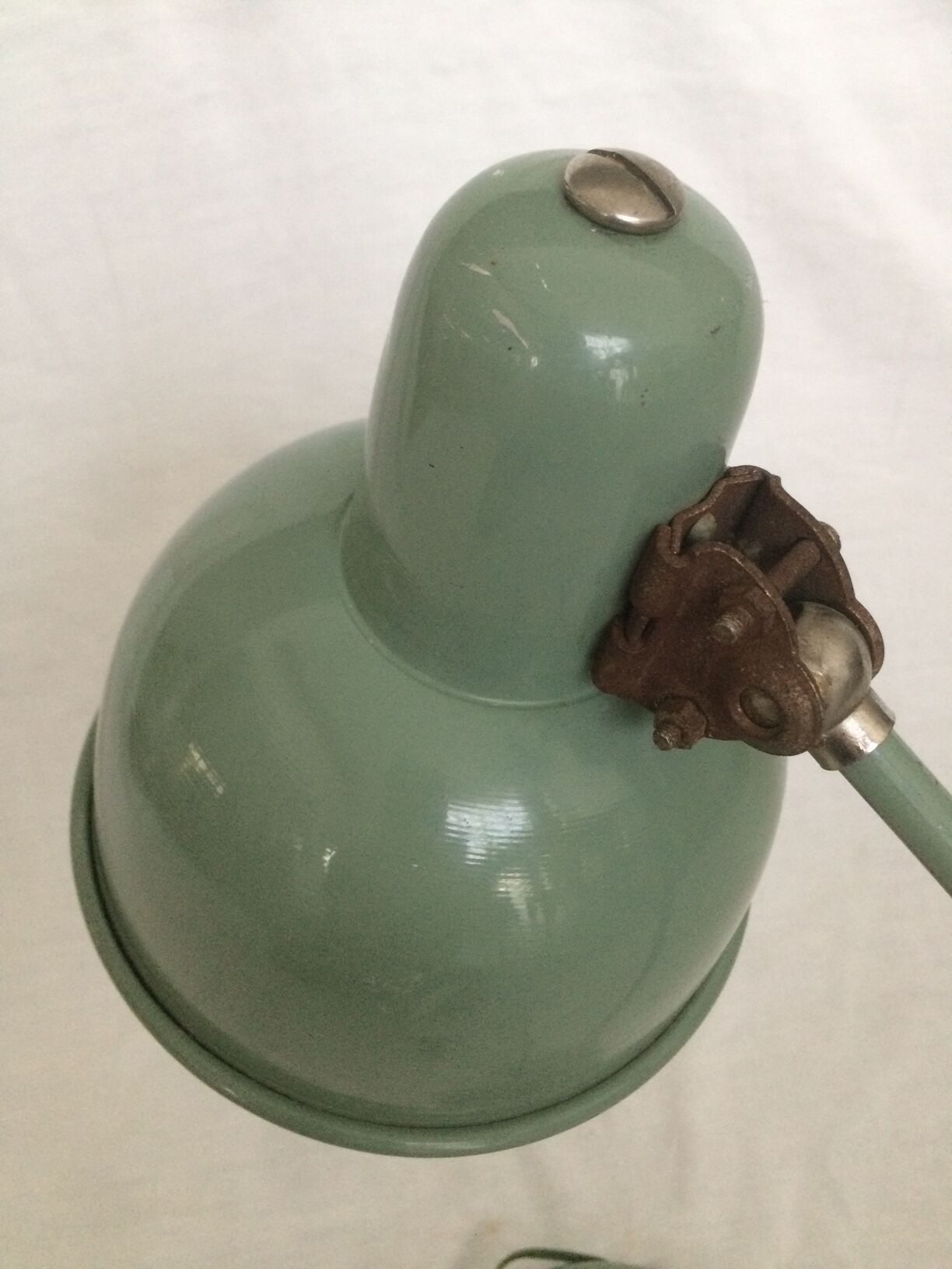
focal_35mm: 29
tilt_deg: -39.7
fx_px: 1063
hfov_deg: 48.2
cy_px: 634
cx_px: 476
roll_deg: +6.7
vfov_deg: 61.7
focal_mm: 4.15
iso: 250
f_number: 2.2
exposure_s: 1/33
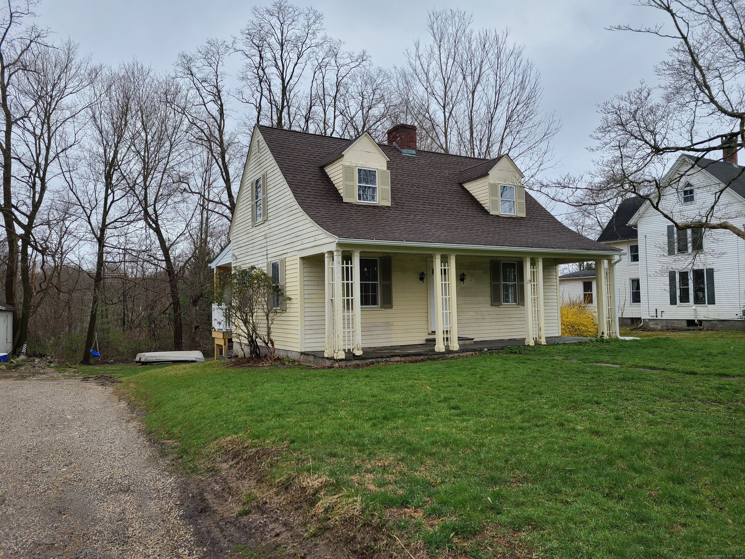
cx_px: 372
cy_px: 280
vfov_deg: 53.1
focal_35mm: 26
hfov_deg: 67.3
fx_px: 560
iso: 40
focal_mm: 5.4
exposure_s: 1/1067
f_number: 1.8
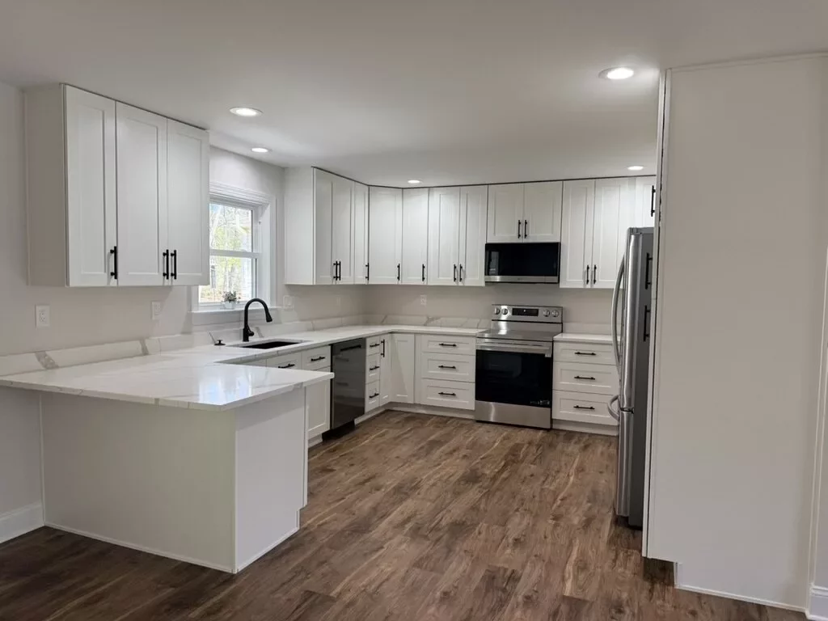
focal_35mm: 24
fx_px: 574
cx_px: 414
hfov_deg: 71.6
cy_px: 310
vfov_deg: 56.8
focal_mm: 6.76
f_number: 1.78
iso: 200
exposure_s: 1/198
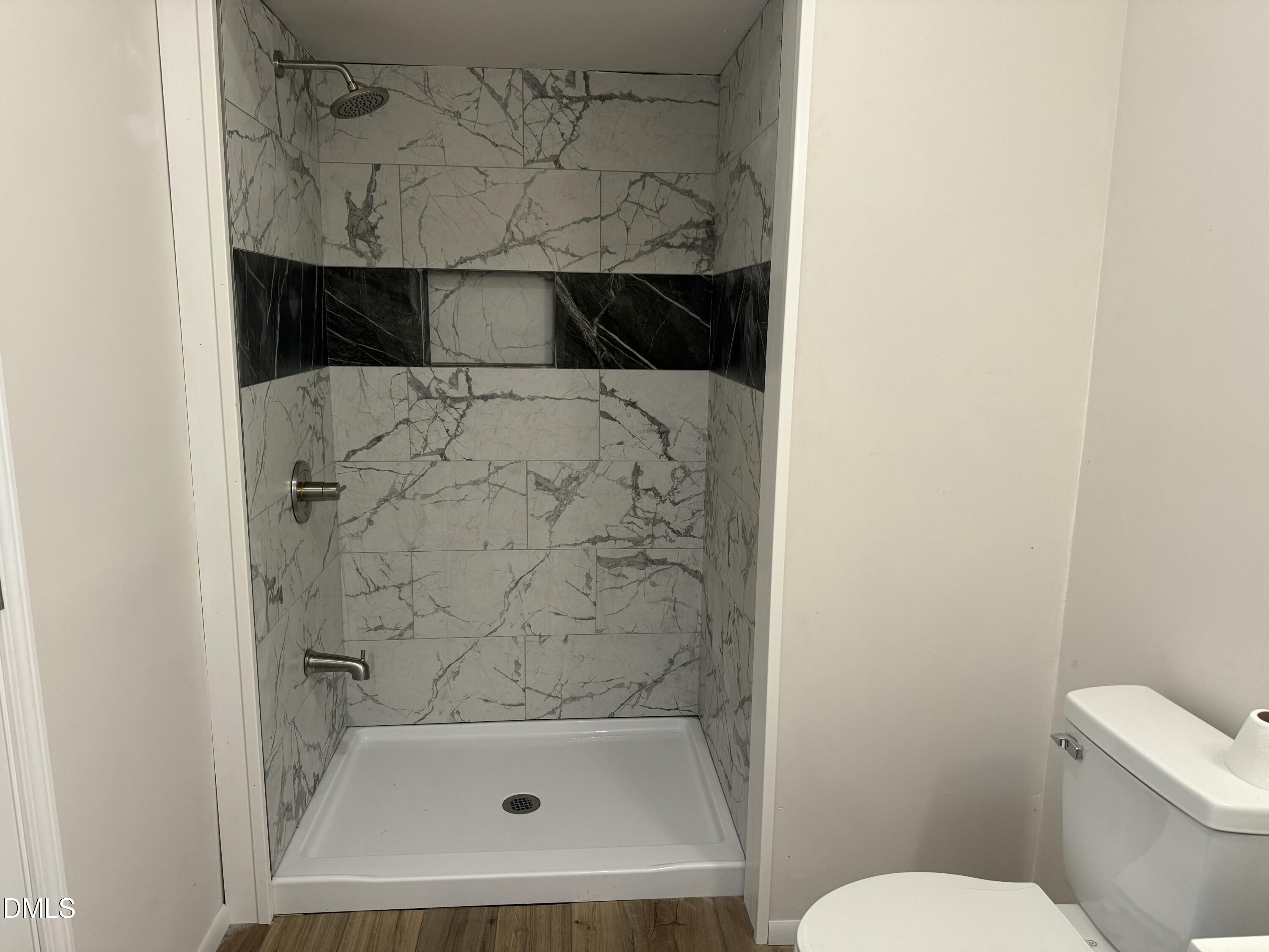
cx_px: 634
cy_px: 476
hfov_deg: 71.6
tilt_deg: -9.7
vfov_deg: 56.8
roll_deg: -1.7
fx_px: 880
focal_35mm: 24
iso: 200
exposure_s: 1/120
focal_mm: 6.76
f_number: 1.78
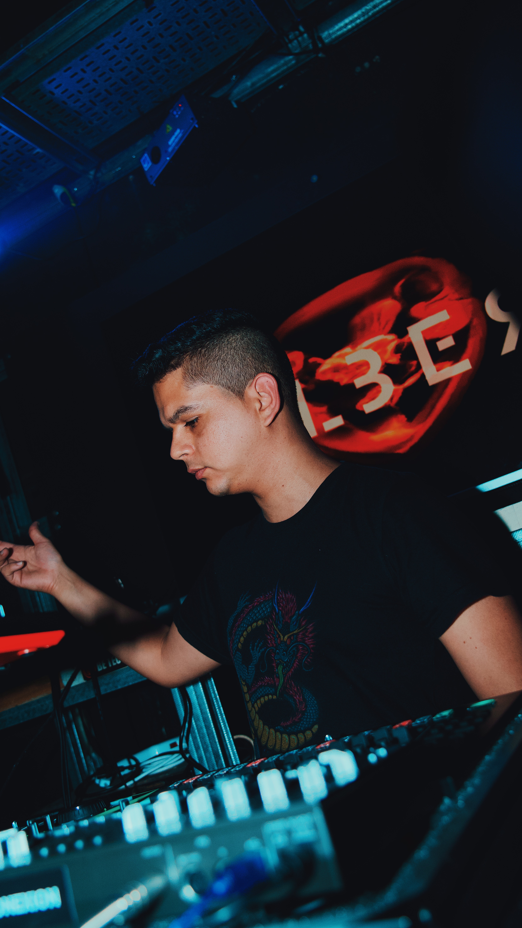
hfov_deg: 36.7
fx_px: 787
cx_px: 244
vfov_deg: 61.0
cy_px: 472
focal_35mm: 32
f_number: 4
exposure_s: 1/250
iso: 1000
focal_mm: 30
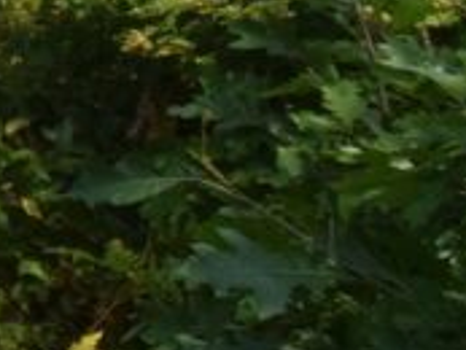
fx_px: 1347
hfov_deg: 10.6
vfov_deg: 13.1
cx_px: -1026
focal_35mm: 100
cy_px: -323
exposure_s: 1/200
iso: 320
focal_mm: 10
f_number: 20
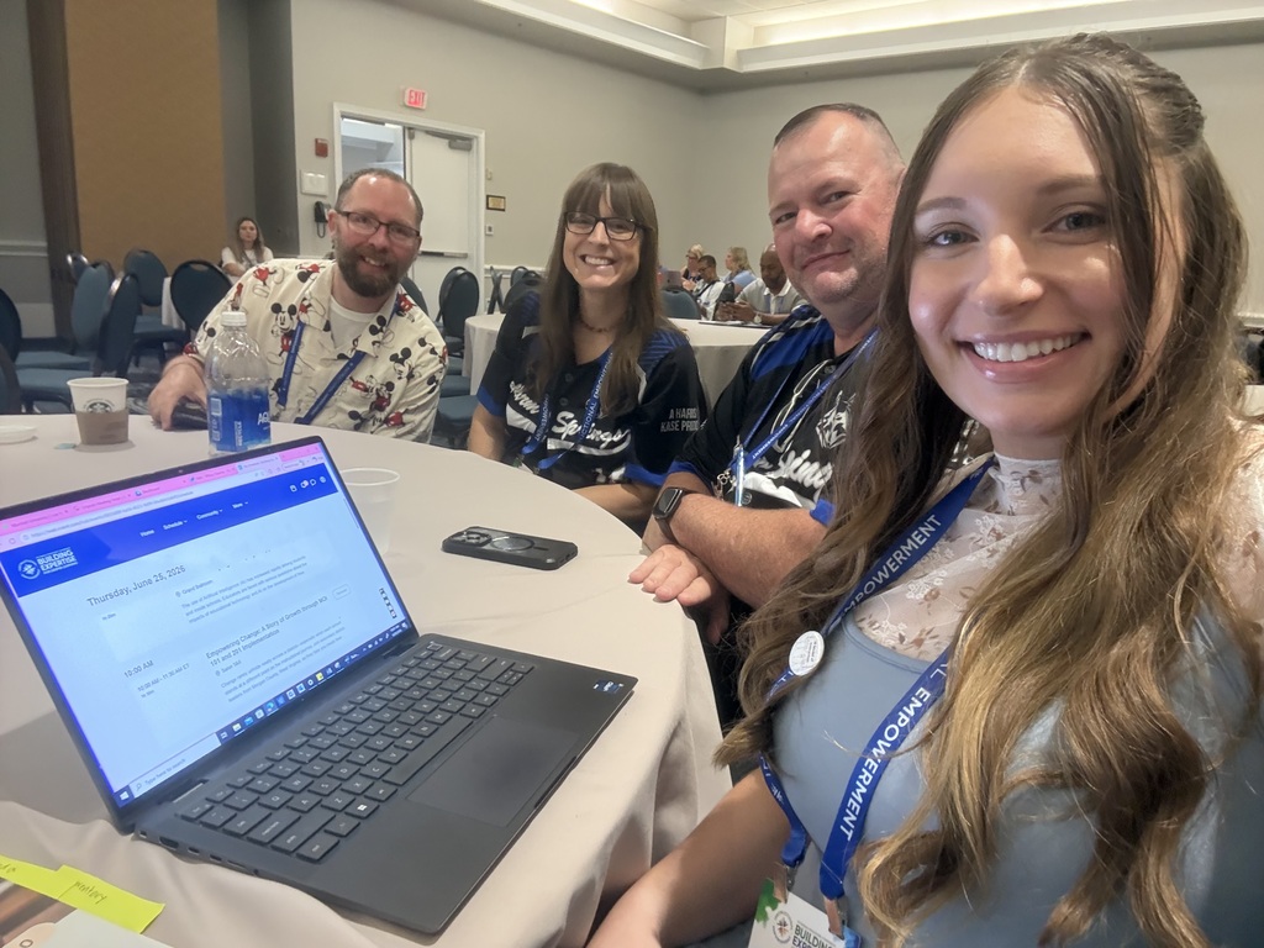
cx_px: 632
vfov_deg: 58.9
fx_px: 840
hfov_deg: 73.9
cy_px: 474
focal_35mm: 23
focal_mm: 2.69
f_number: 1.9
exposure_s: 1/40
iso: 320
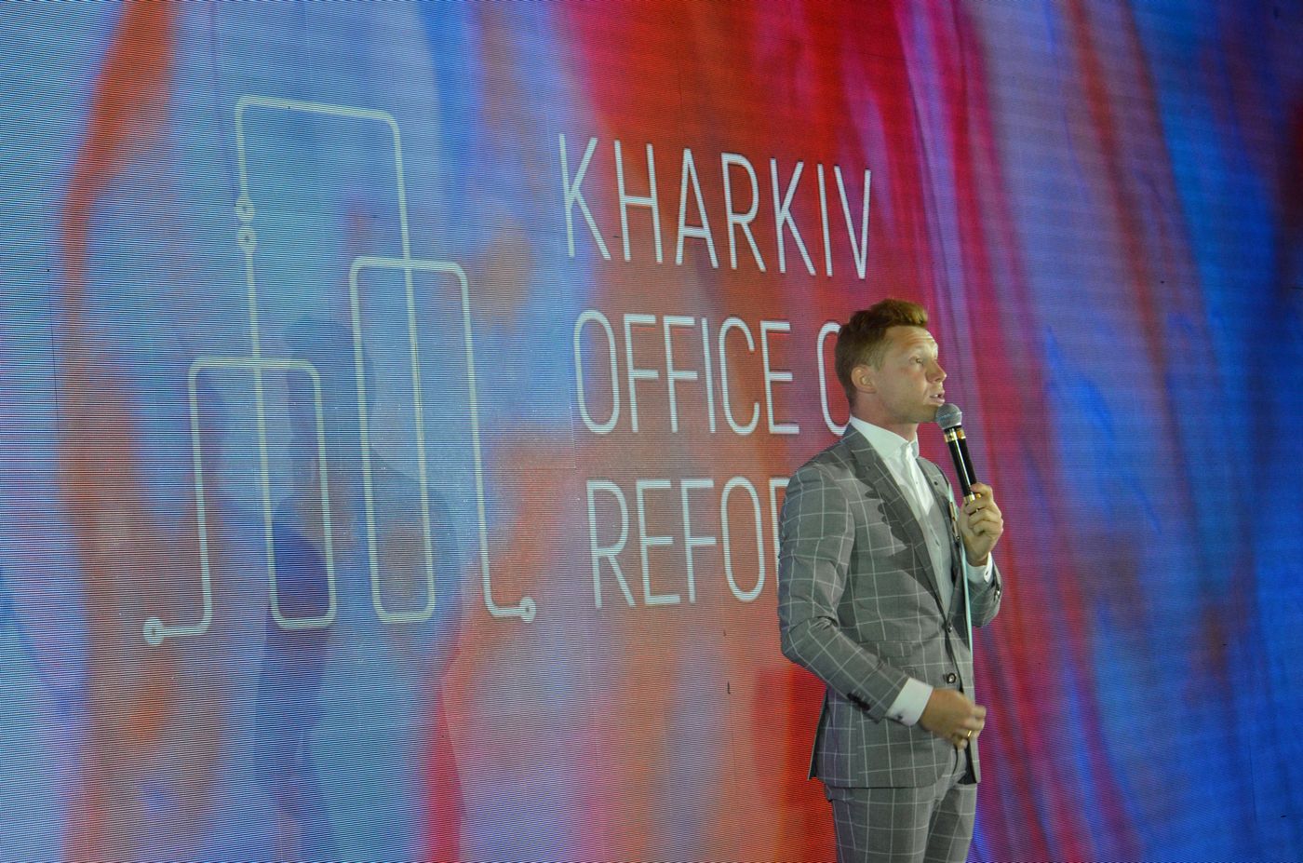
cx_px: 652
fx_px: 3359
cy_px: 432
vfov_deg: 14.6
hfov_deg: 22.0
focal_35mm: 93
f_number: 10
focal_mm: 62
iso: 1600
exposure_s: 1/160
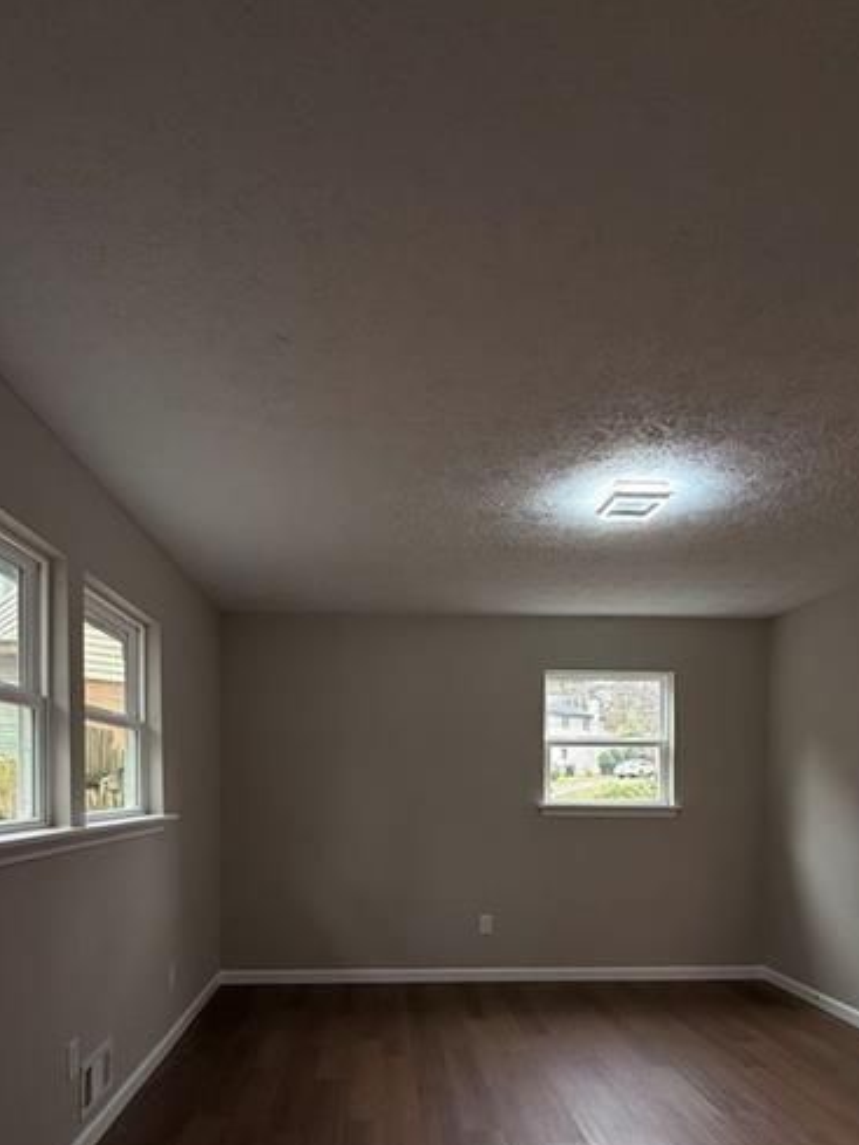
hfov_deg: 61.1
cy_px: 805
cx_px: 407
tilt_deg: +0.8
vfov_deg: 72.9
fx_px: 728
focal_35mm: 22
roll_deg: -1.1
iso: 160
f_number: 2.2
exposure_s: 1/120
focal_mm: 2.22
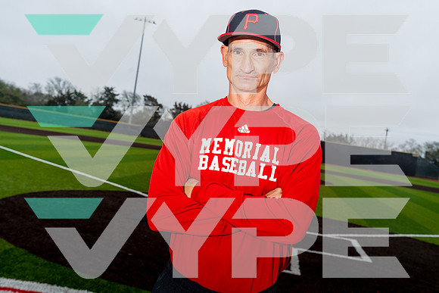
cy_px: 146
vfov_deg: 30.5
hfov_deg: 44.5
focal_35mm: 44
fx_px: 537
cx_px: 220
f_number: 8
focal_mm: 44
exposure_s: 1/125
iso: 320
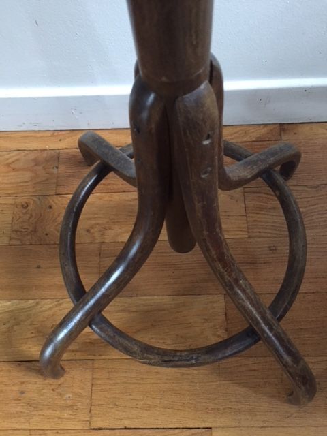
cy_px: 218
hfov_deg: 48.2
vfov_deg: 61.7
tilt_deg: -70.4
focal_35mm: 29
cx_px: 164
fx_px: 365
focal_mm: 4.15
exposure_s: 1/17
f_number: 2.2
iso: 320
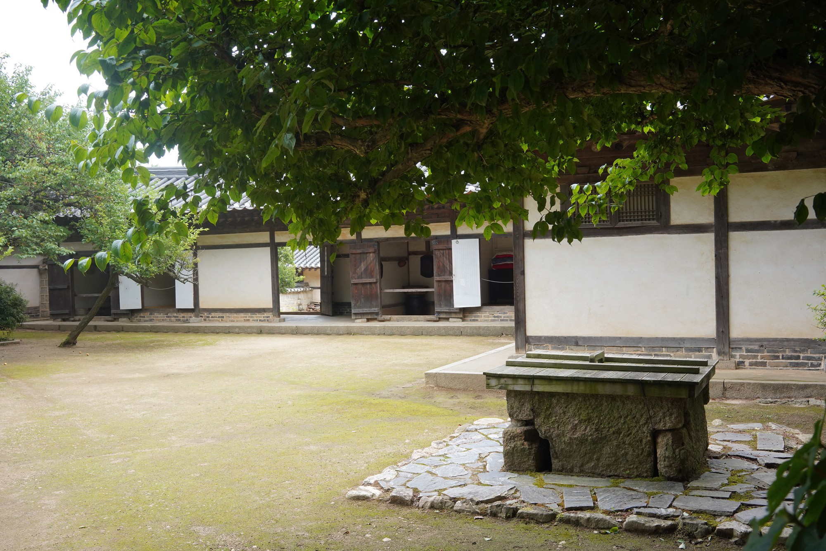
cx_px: 413
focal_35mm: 35
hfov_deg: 54.4
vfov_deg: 37.9
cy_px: 276
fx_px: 803
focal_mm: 35
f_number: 9
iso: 800
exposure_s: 1/200
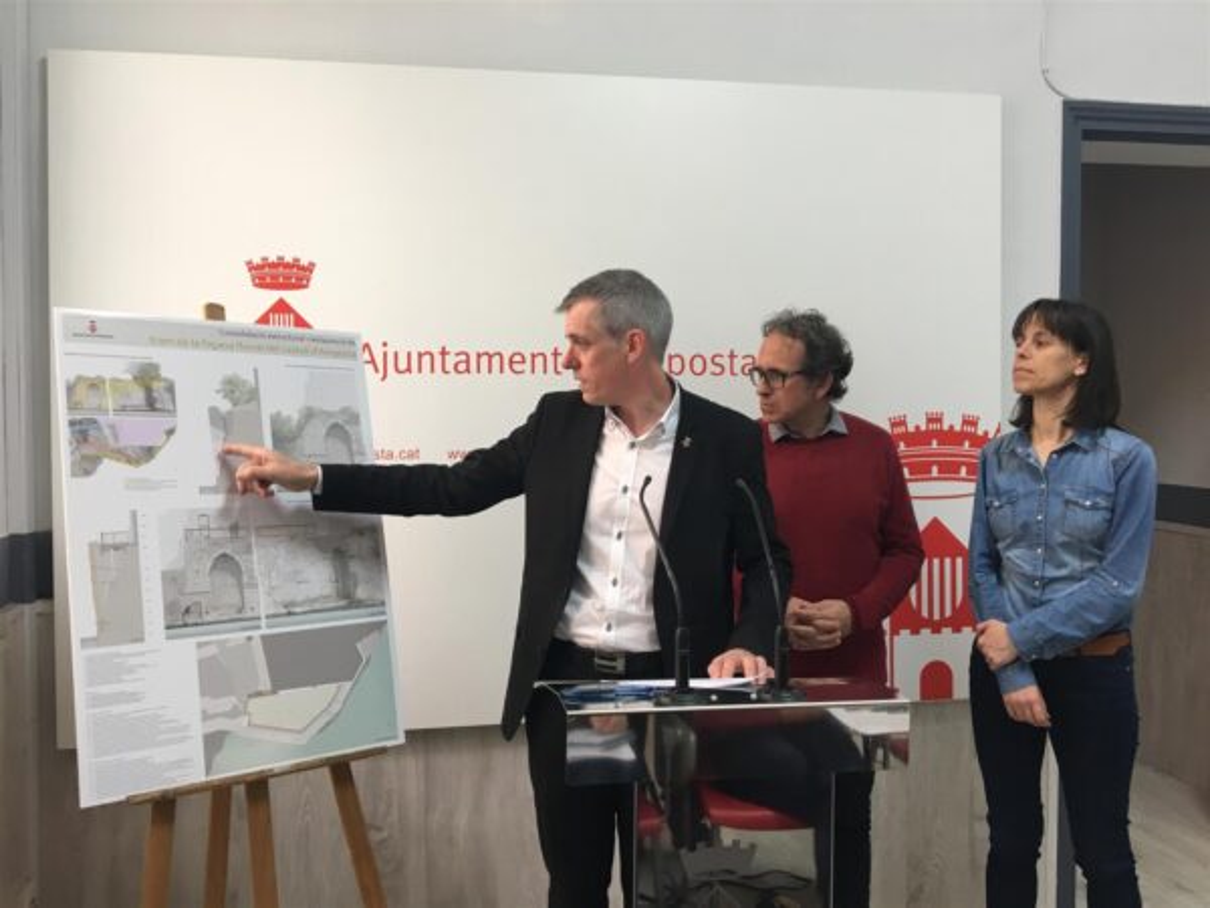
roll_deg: +0.3
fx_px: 1014
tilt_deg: -1.9
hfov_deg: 61.7
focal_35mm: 29
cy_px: 454
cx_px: 605
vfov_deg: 48.2
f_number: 2.2
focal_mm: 4.15
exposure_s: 1/33
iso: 64
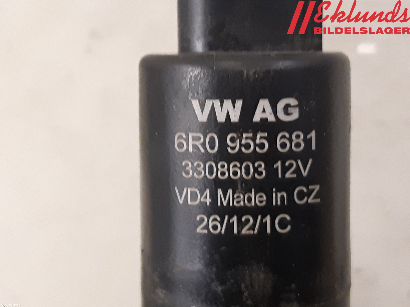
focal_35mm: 26
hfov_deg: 67.3
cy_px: 154
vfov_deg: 53.1
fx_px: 308
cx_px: 205
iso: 200
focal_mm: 3.93
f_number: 1.7
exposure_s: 1/33
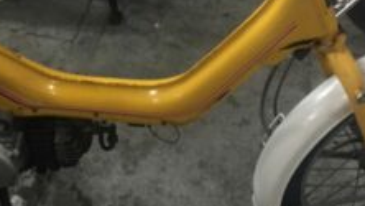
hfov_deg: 29.5
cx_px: 122
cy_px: 78
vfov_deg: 17.0
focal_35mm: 71
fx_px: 687
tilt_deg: -47.1
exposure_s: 1/20
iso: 250
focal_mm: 4.15
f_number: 2.2
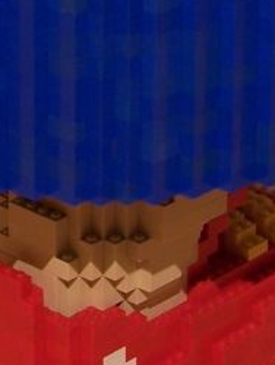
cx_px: -45
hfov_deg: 8.4
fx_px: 1861
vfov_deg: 10.9
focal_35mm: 176
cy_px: -139
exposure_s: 1/2
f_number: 2.9
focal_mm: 7.1
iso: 80
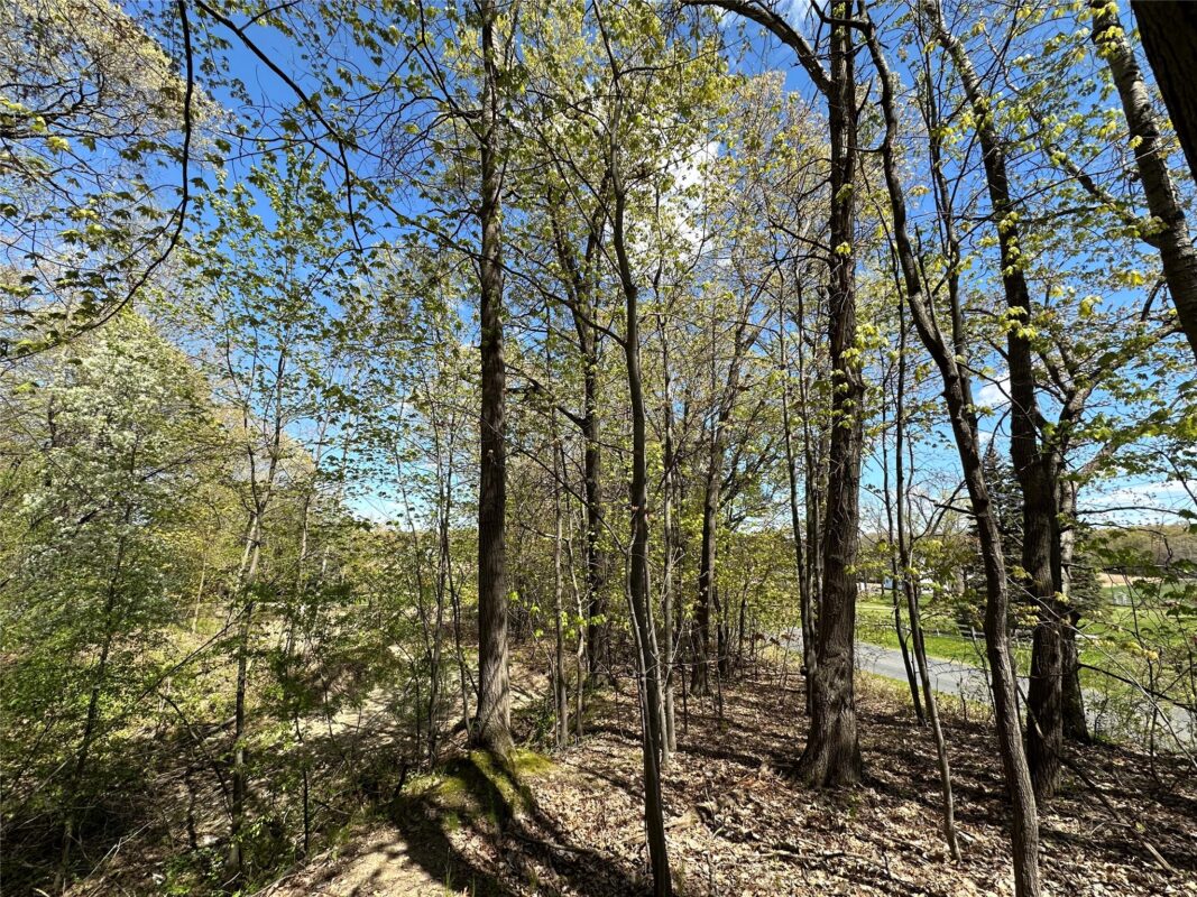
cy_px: 448
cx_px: 598
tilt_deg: +11.5
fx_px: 484
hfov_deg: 102.1
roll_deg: -1.4
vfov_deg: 85.7
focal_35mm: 14
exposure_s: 1/818
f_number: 2.2
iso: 50
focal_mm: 2.22
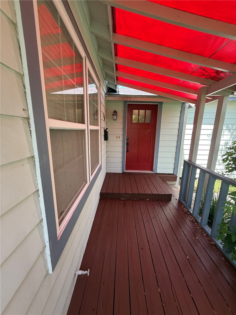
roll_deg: -1.3
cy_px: 158
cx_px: 118
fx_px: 127
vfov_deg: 102.1
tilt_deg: -11.4
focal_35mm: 14
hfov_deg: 85.7
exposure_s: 1/102
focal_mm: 2.22
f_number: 2.2
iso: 64
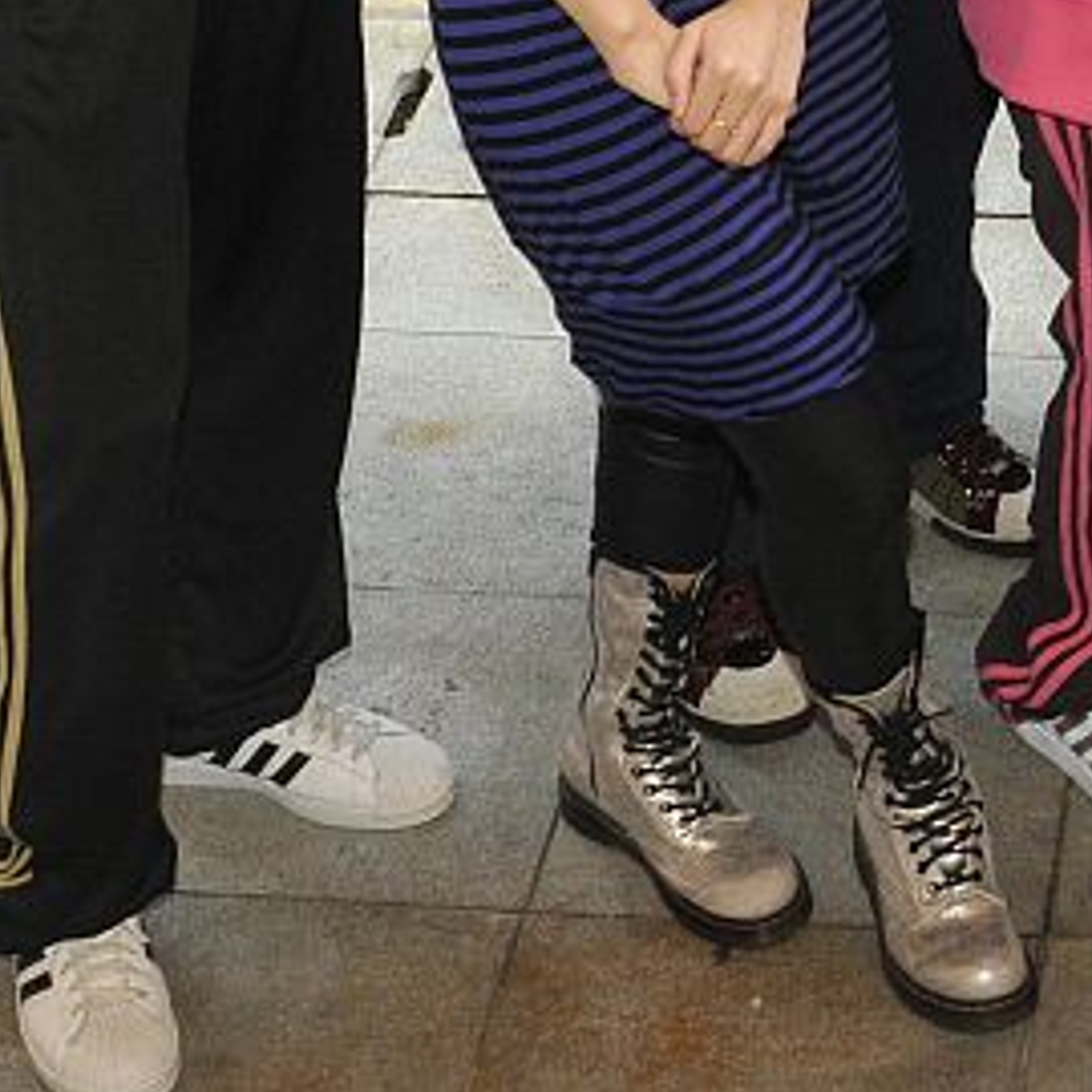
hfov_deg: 15.0
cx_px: 1262
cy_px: -427
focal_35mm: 113
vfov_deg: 14.6
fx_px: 4033
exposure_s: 1/160
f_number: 5
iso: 640
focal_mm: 20
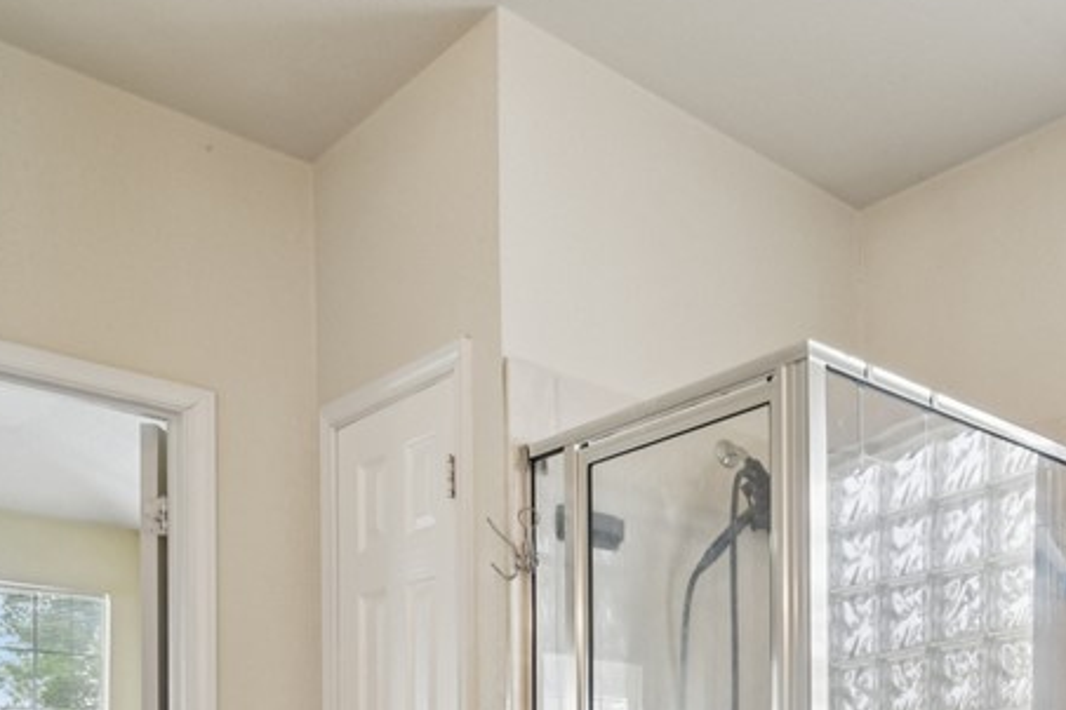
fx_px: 1066
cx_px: 1073
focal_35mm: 36
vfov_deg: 32.5
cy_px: 778
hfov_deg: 44.8
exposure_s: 1/30
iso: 400
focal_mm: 10
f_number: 8
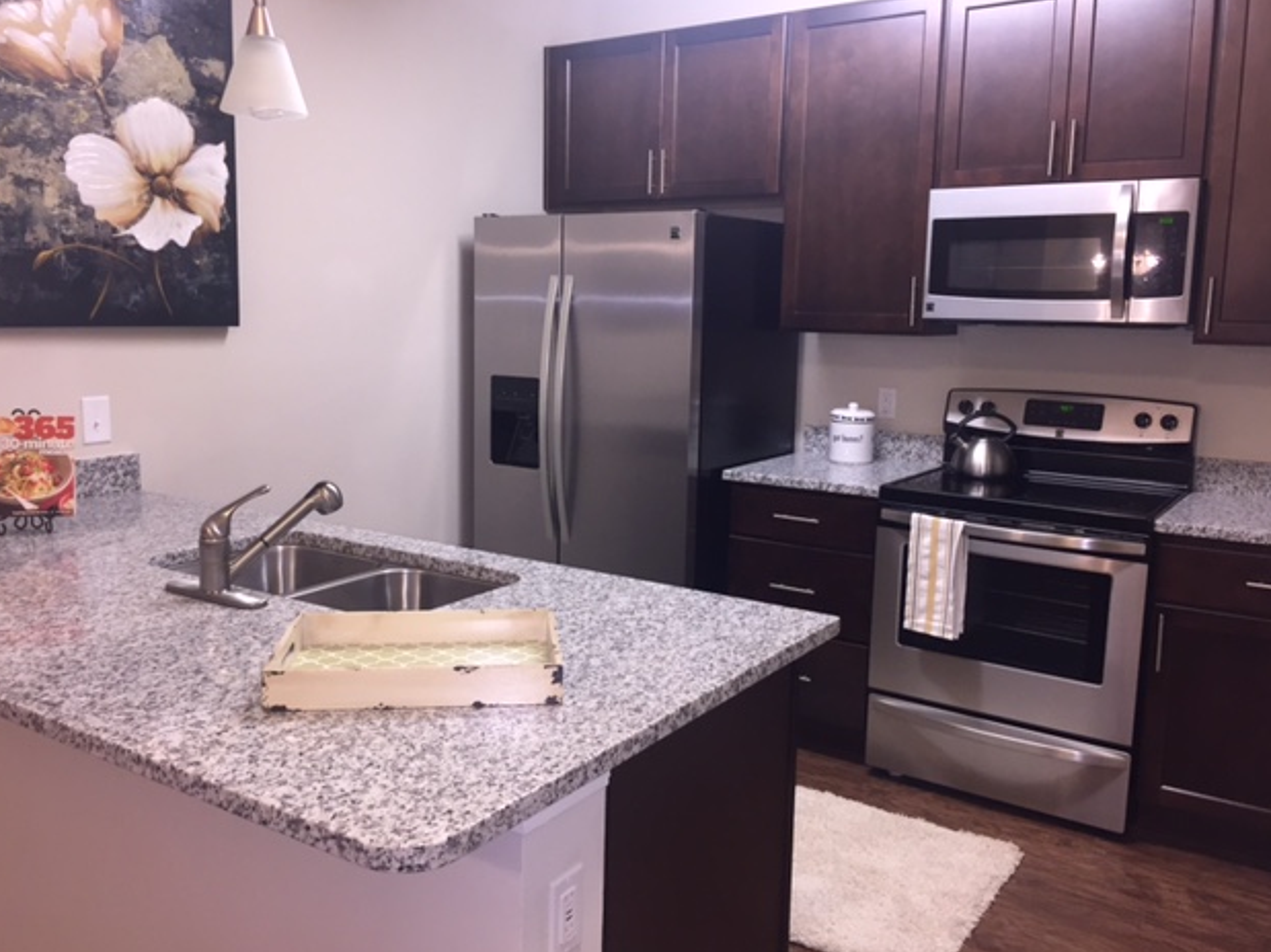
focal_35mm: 30
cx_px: 630
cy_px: 468
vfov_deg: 46.8
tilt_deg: -9.4
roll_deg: -1.5
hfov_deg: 60.0
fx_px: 1101
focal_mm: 4.15
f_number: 2.2
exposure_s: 1/30
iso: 100
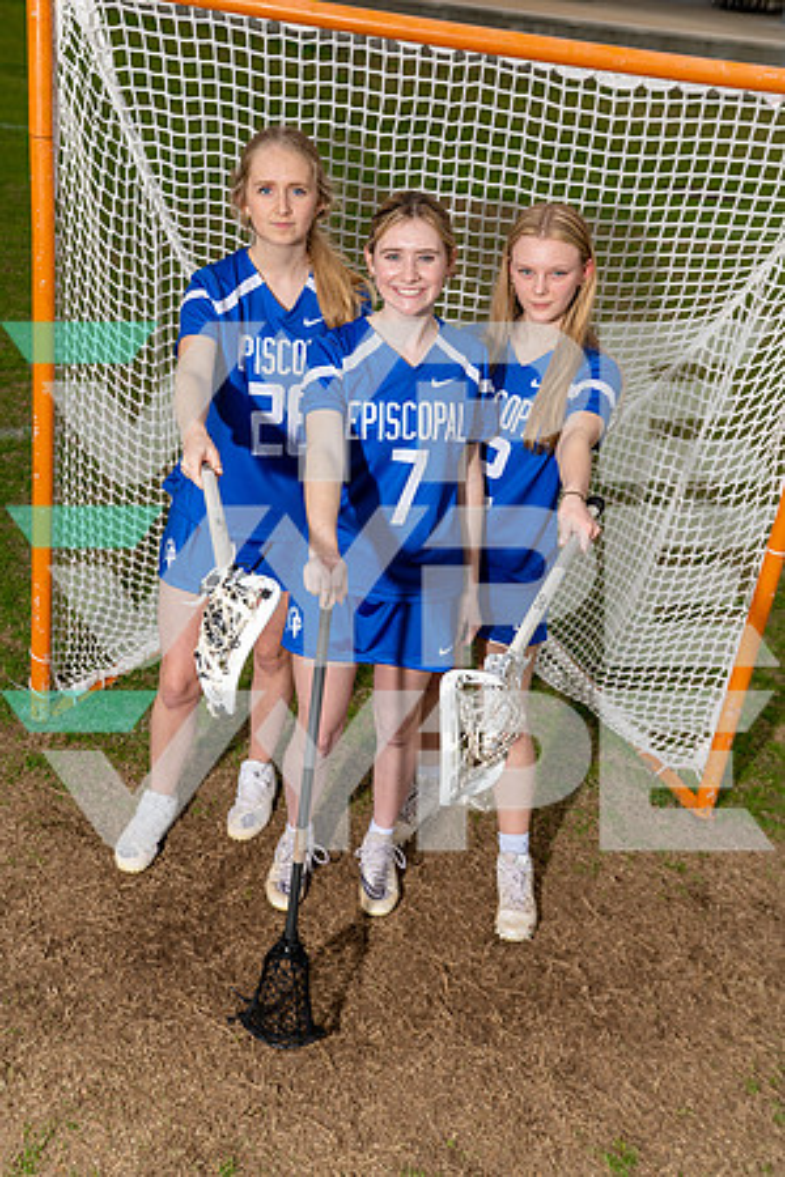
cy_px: 588
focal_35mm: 43
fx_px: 1406
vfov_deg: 45.4
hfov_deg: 31.2
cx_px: 392
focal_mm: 43
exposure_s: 1/250
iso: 200
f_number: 6.3
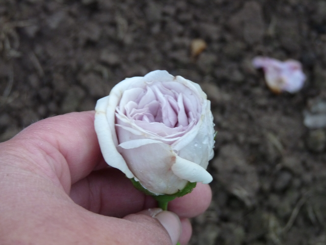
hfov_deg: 22.5
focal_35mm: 87
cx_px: 163
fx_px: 819
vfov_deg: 17.0
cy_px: 122
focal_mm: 15.5
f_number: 3.4
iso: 320
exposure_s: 1/40
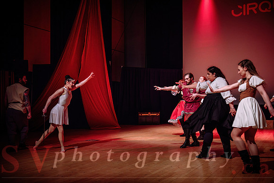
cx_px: 127
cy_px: 98
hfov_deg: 53.7
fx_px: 270
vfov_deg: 37.4
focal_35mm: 36
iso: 1600
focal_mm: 33
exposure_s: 1/160
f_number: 2.8
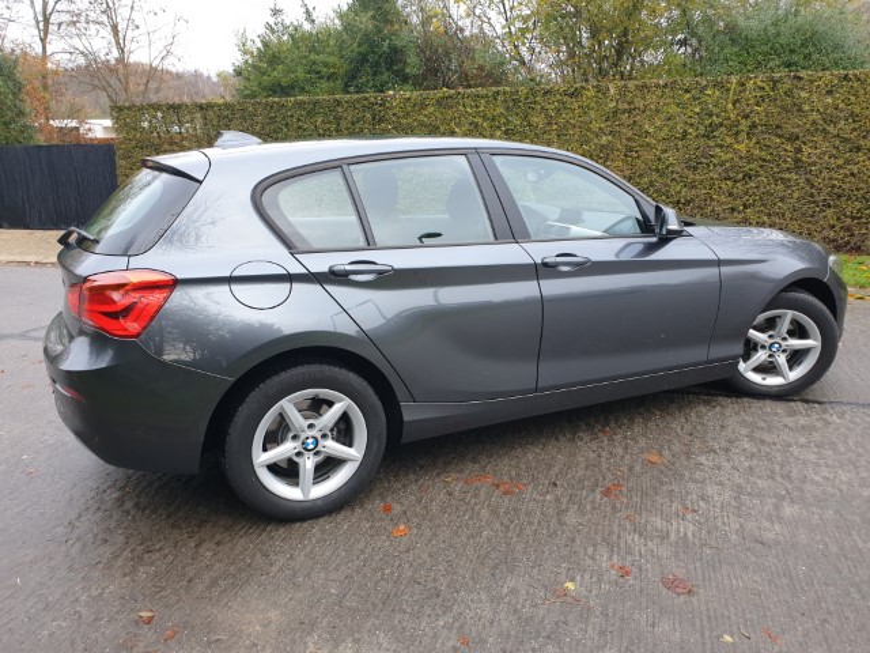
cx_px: 435
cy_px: 326
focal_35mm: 26
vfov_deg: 53.1
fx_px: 653
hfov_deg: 67.3
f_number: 2.4
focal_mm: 4.3
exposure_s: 1/100
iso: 80
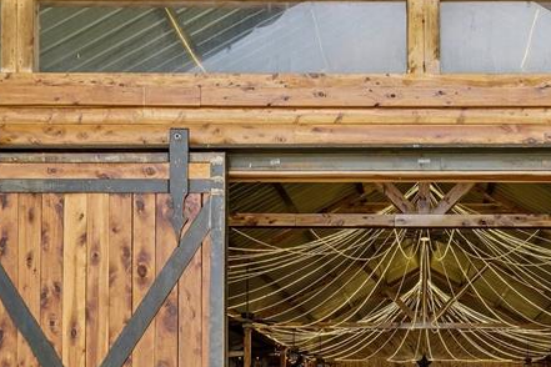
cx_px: 422
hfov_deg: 37.0
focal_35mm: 52
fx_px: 798
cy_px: 413
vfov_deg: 24.1
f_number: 6.3
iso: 200
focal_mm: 15
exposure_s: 1/320
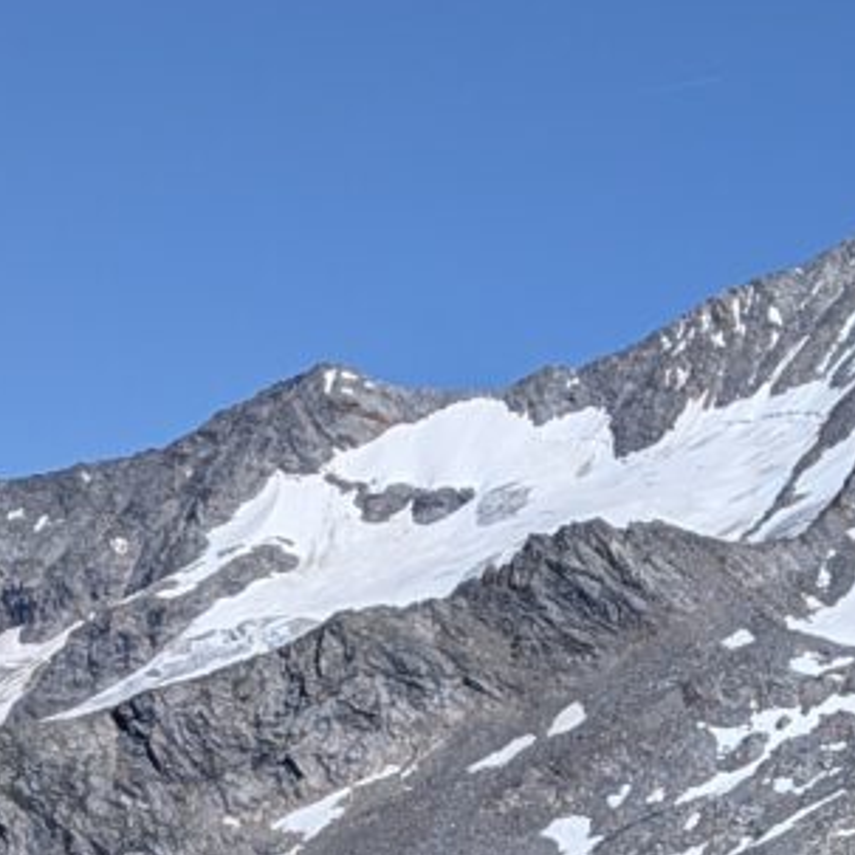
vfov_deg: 9.5
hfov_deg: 9.0
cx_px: 1654
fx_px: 5114
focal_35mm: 183
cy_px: 787
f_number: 1.68
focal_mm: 6.9
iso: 21
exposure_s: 1/2488
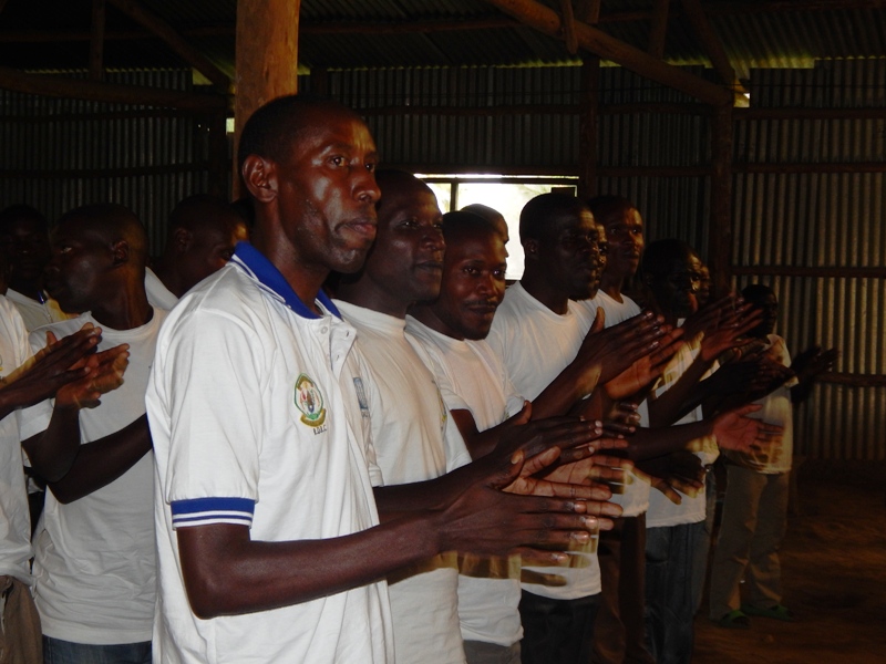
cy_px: 332
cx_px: 443
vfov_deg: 24.0
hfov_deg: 31.7
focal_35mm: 61
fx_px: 1561
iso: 200
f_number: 4
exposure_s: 1/30
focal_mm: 10.9
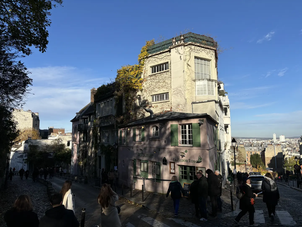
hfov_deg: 67.3
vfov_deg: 53.1
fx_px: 227
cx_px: 151
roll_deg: +0.1
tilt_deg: +5.9
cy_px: 114
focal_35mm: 26
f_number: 1.6
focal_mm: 5.96
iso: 50
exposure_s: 1/3937
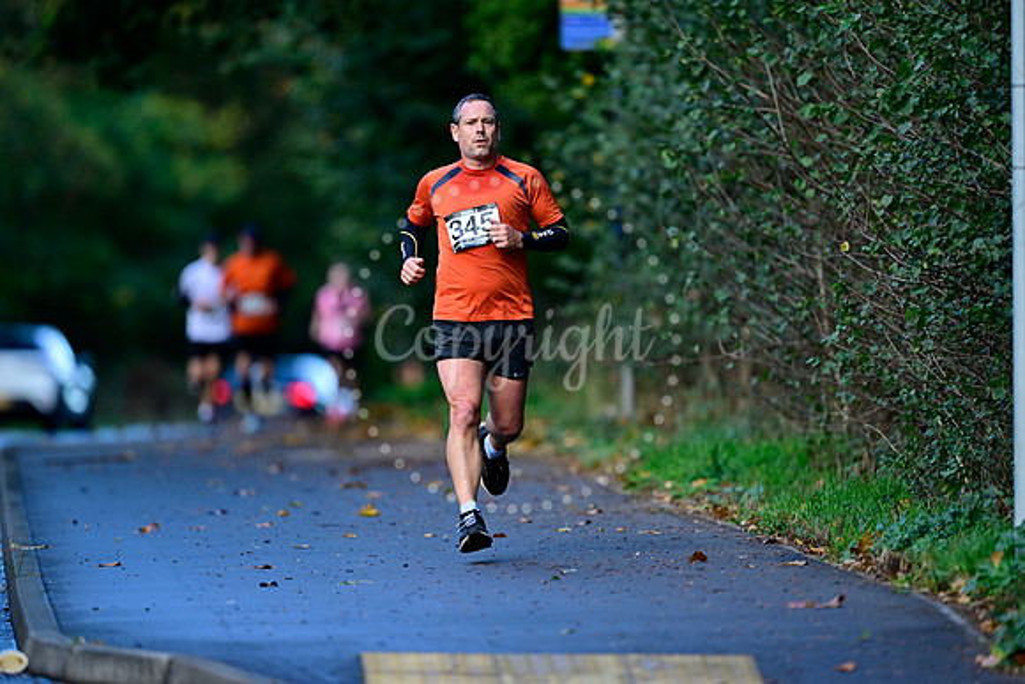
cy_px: 342
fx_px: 11391
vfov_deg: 3.4
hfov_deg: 5.2
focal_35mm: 400
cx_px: 512
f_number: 2.8
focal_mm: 400
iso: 800
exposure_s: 1/1000
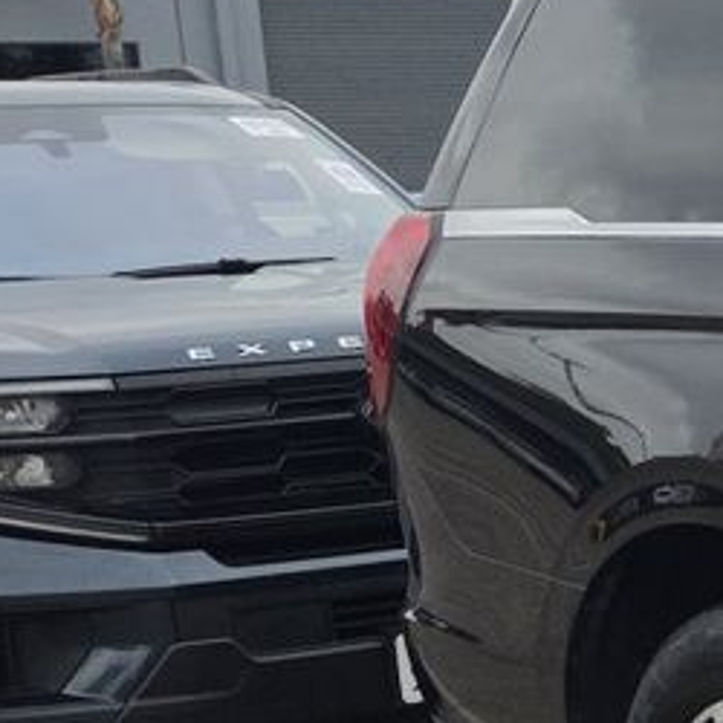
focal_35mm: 130
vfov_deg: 13.3
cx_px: 2253
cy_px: 633
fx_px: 3072
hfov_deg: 9.8
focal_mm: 6.5
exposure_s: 1/2715
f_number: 1.4
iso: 63
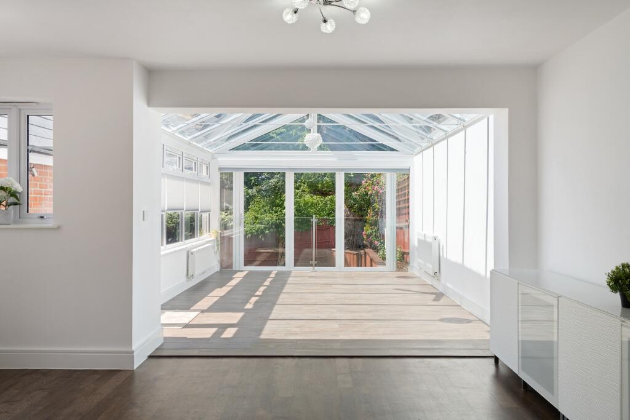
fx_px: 508
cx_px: 315
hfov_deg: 63.7
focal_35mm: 29
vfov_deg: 45.0
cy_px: 210
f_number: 7.1
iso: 320
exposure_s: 1/250
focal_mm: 29
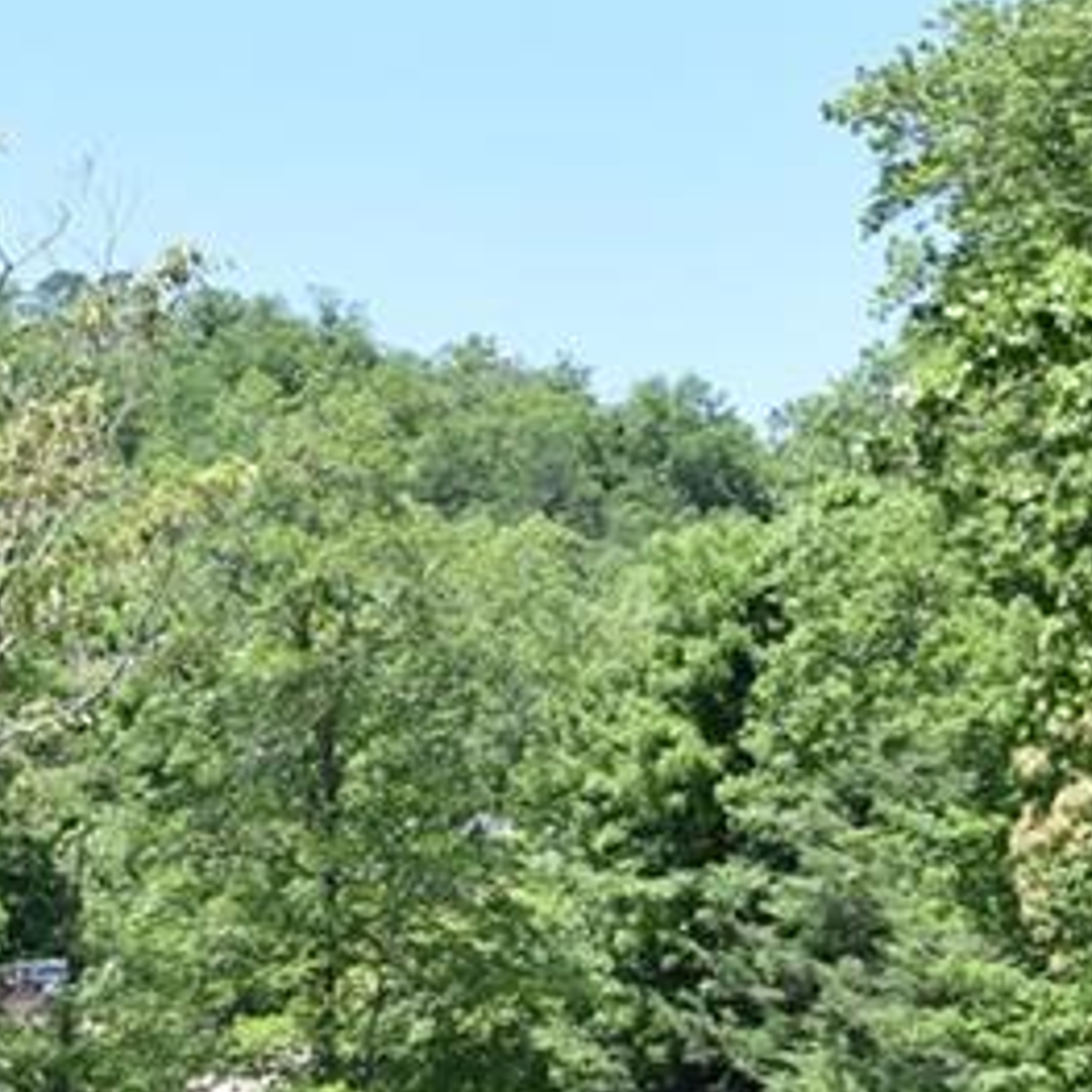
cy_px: 785
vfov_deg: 13.5
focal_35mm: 129
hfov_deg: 13.5
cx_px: 652
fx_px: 4604
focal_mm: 26
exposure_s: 1/250
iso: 200
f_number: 8
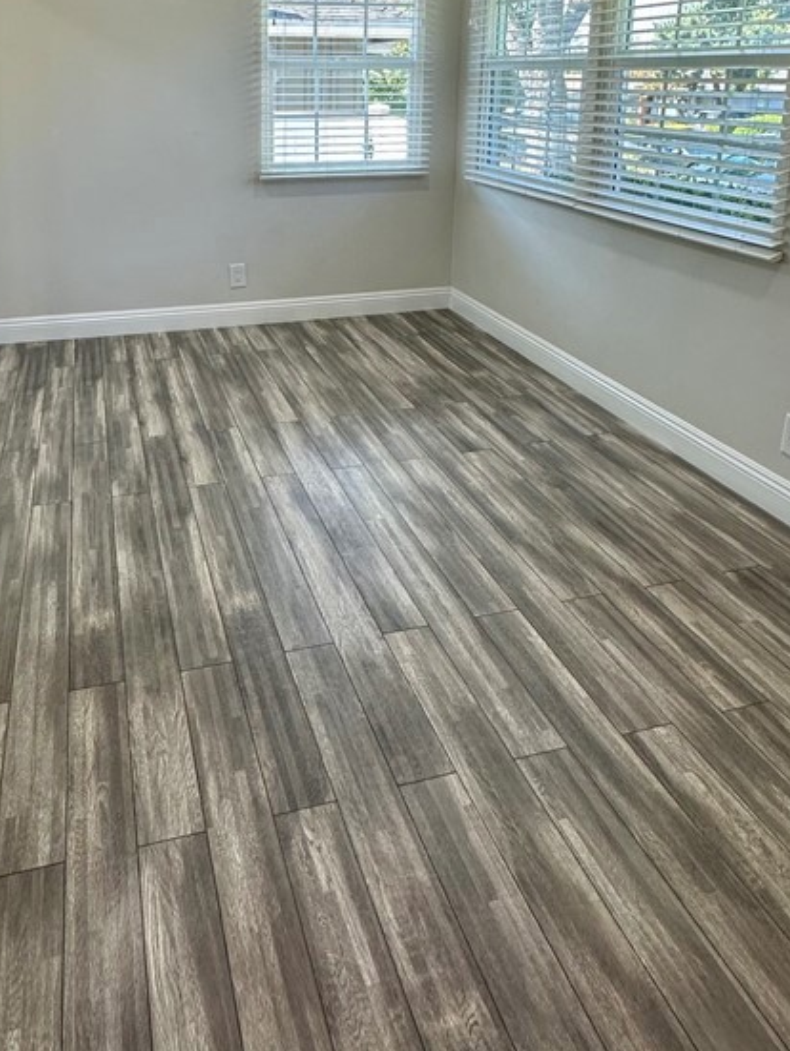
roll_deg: -0.9
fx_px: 790
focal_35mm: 26
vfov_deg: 61.9
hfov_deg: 52.3
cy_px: 217
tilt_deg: -10.3
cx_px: 277
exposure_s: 1/120
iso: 64
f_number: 2.2
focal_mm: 2.22
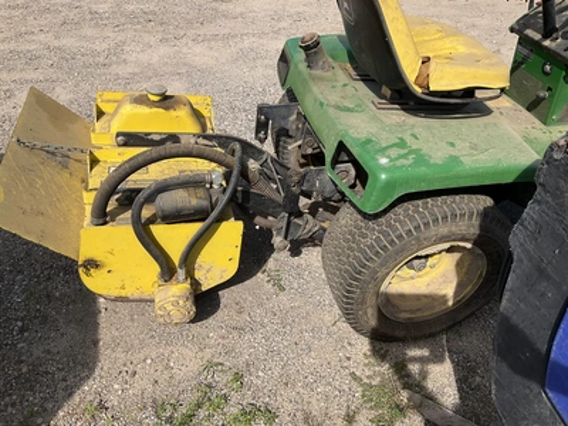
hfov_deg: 61.7
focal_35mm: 29
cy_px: 213
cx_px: 284
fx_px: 476
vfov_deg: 48.2
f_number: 1.8
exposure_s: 1/1534
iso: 25
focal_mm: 3
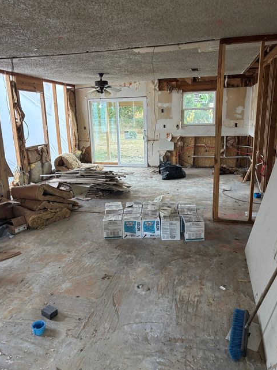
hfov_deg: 51.3
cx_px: 138
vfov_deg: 65.3
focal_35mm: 27
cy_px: 182
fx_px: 288
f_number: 1.6
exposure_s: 1/60
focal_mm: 5.96
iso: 320
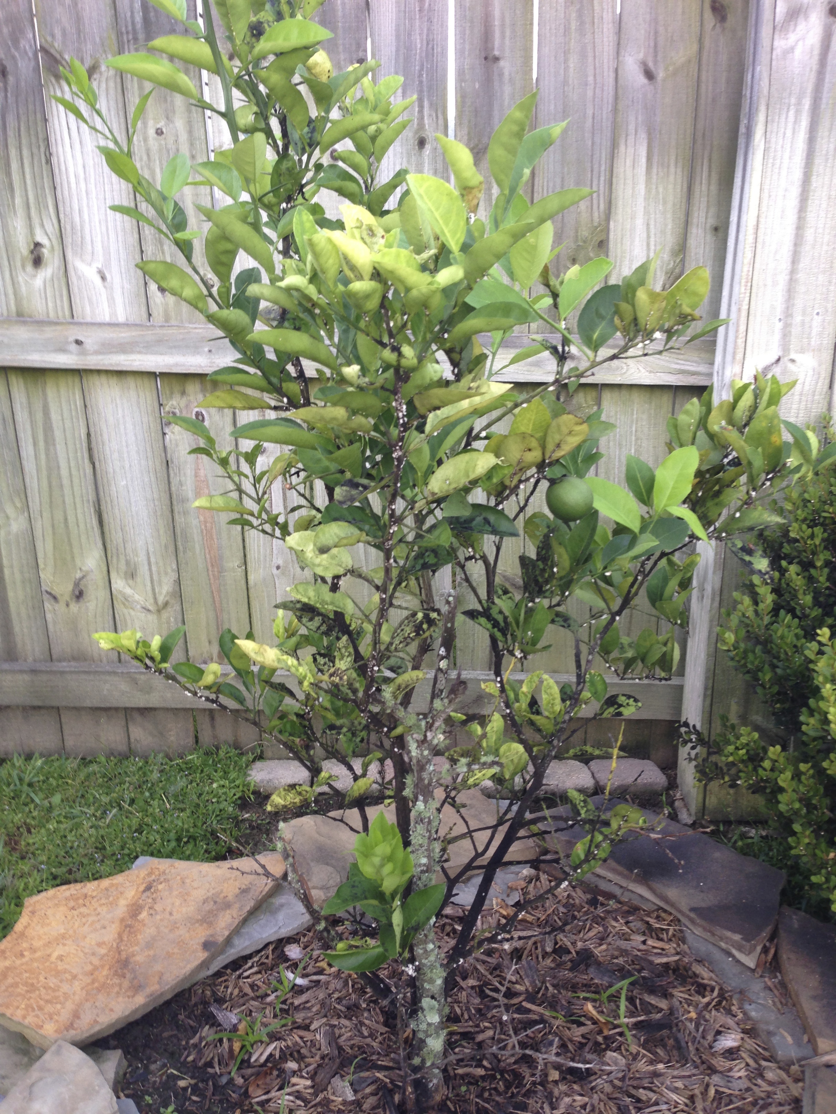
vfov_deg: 55.4
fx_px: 1063
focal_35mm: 33
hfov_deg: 42.9
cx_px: 418
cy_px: 557
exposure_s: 1/30
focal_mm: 4.13
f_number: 2.4
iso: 50
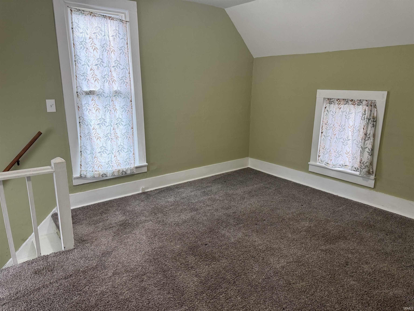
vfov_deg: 56.8
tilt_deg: -15.5
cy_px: 156
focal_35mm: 24
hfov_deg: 71.6
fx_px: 287
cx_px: 207
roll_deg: -1.4
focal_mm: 6.76
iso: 200
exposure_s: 1/60
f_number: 1.78
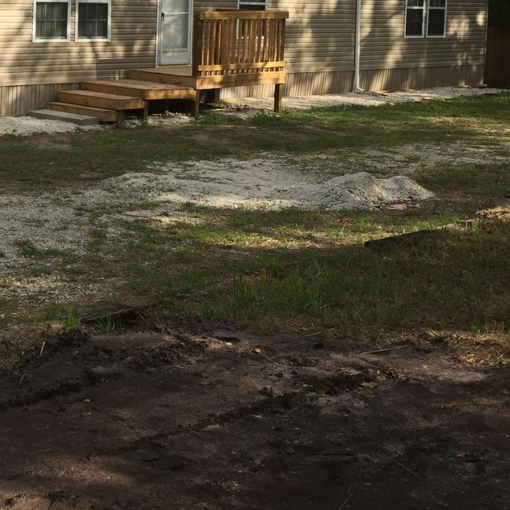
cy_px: 63
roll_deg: -2.2
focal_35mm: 62
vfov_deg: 26.9
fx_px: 1033
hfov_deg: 25.6
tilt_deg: -3.8
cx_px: -57
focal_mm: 4.15
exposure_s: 1/1236
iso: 32
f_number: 2.2
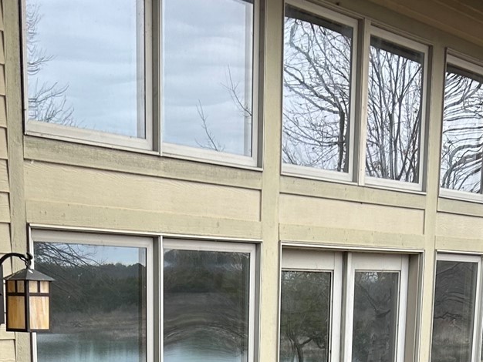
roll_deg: +0.3
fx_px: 1186
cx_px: 164
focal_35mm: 85
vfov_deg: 15.7
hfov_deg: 22.9
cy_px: 579
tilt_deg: -12.5
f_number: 1.5
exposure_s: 1/230
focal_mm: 5.7
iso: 40
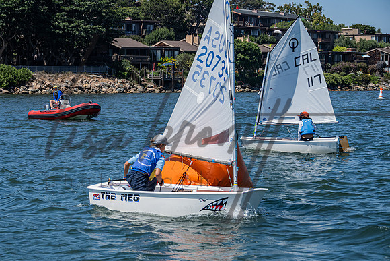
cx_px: 147
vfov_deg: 13.3
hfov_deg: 19.9
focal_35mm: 103
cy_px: 169
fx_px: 1112
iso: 250
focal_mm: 79
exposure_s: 1/1250
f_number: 6
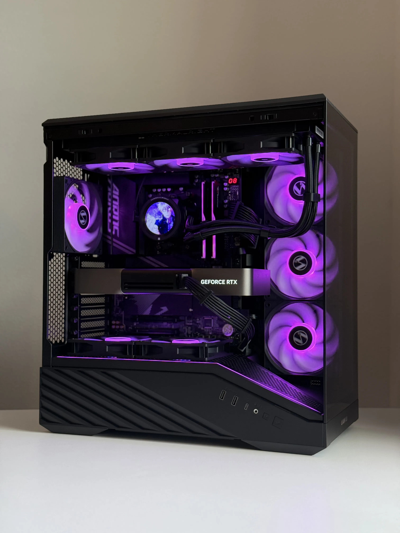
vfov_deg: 39.7
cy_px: 266
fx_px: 740
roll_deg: -1.5
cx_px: 200
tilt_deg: +2.2
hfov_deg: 30.3
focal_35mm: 48
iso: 200
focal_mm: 6.76
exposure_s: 1/120
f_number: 1.78
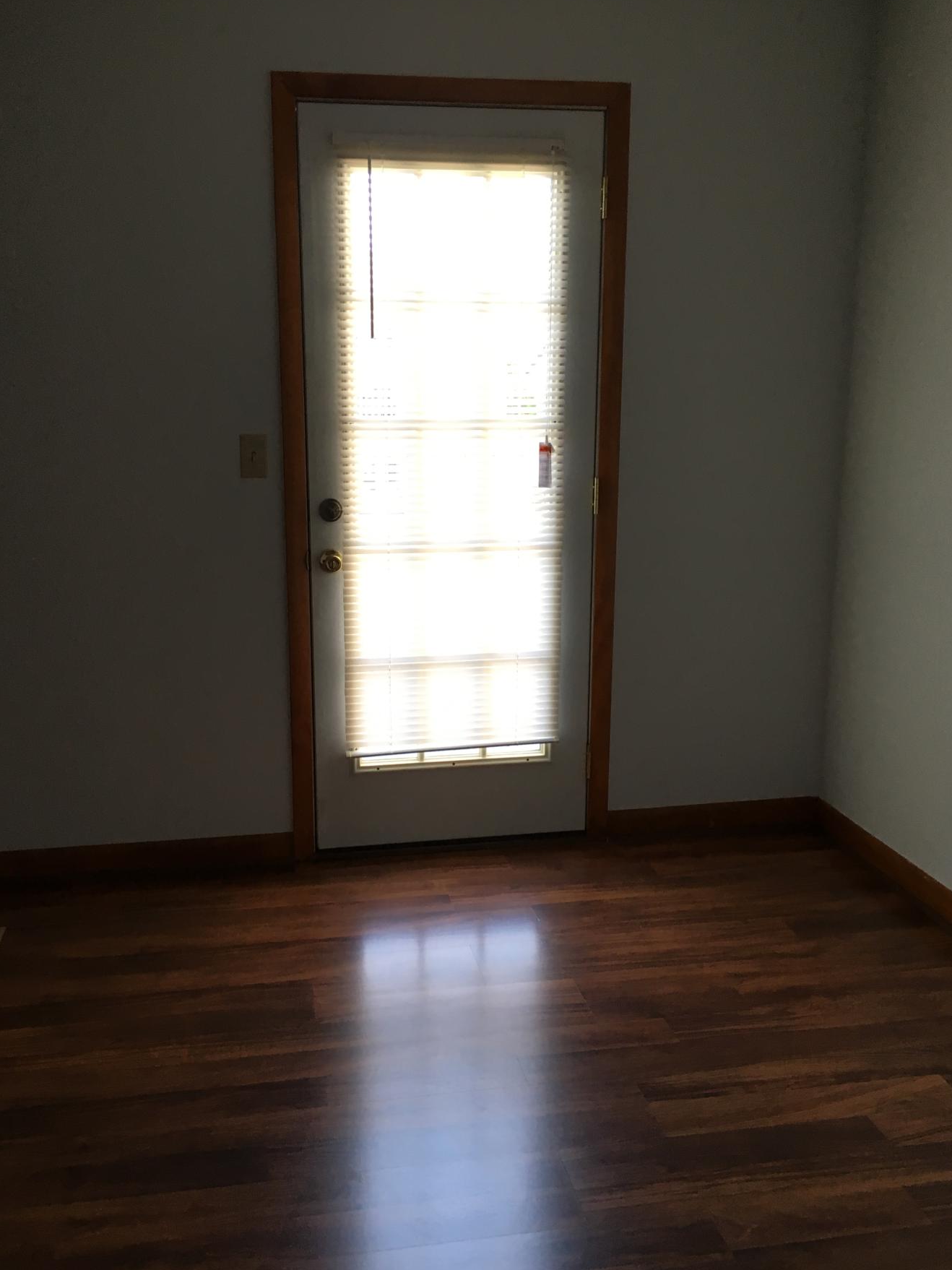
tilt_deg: -12.9
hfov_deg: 42.9
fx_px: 1210
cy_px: 642
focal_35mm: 33
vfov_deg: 55.4
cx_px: 436
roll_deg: -0.4
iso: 32
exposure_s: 1/30
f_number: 2.2
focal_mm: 4.15
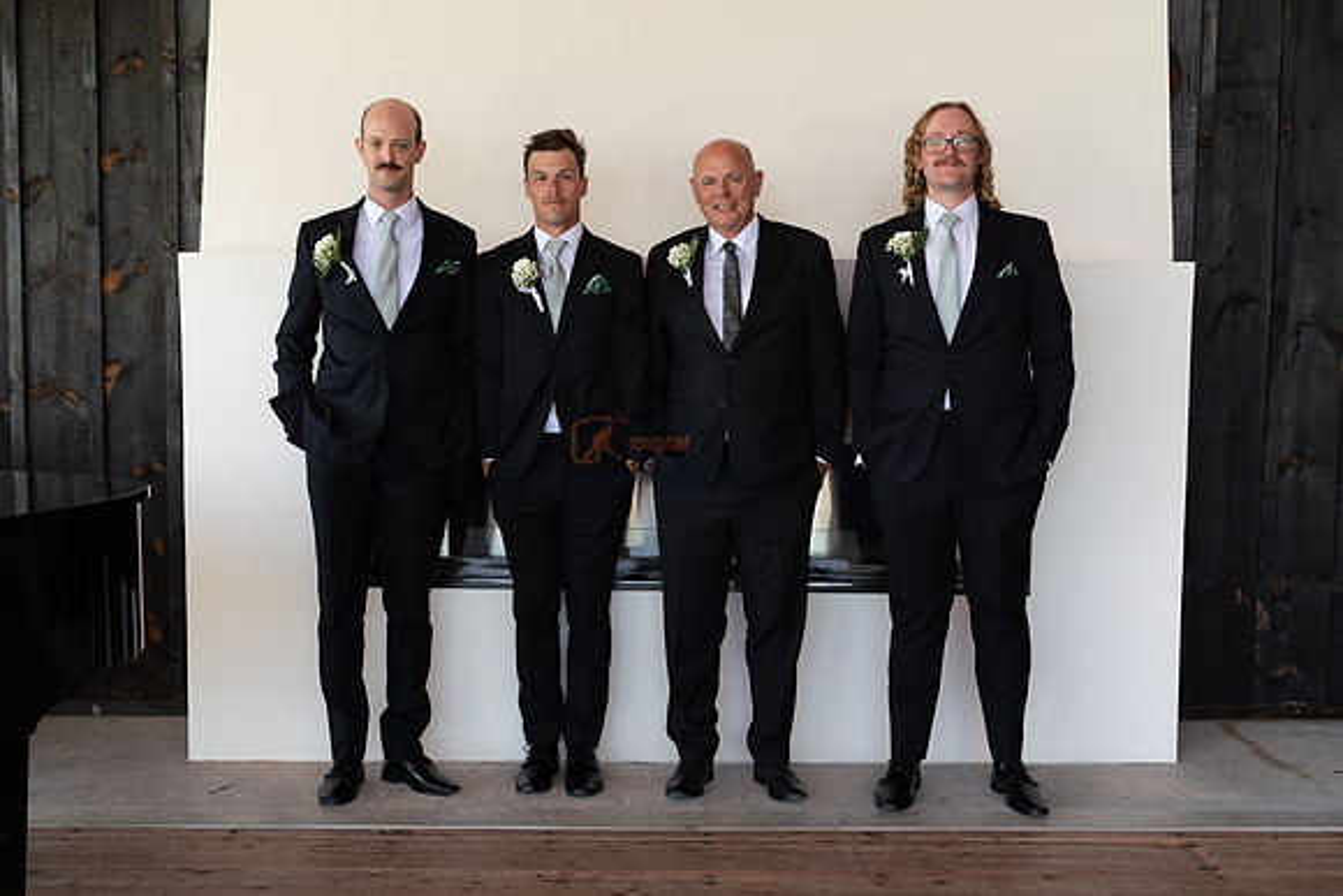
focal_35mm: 42
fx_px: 1567
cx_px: 672
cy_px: 448
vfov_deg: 31.9
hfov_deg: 46.4
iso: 400
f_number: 3.2
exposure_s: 1/400
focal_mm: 42
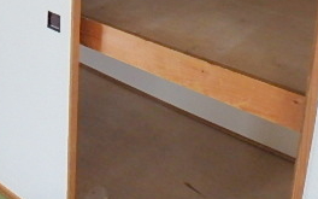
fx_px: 468
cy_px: -57
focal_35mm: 54
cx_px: 155
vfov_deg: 21.7
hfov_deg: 37.5
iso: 500
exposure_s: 1/30
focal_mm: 3.7
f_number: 3.5
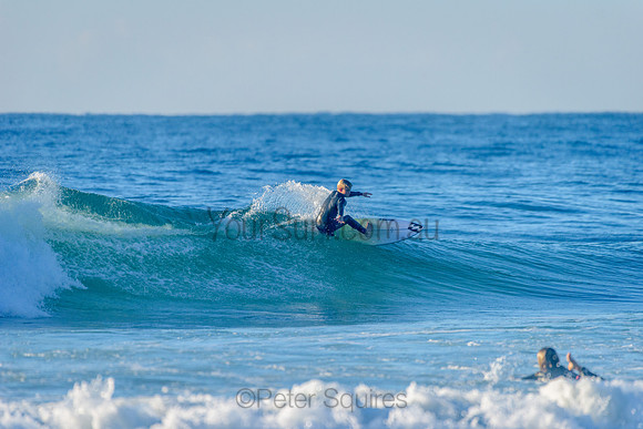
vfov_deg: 2.8
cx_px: 322
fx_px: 8936
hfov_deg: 4.1
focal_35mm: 500
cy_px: 214
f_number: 5.6
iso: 400
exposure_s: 1/2000
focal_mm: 500
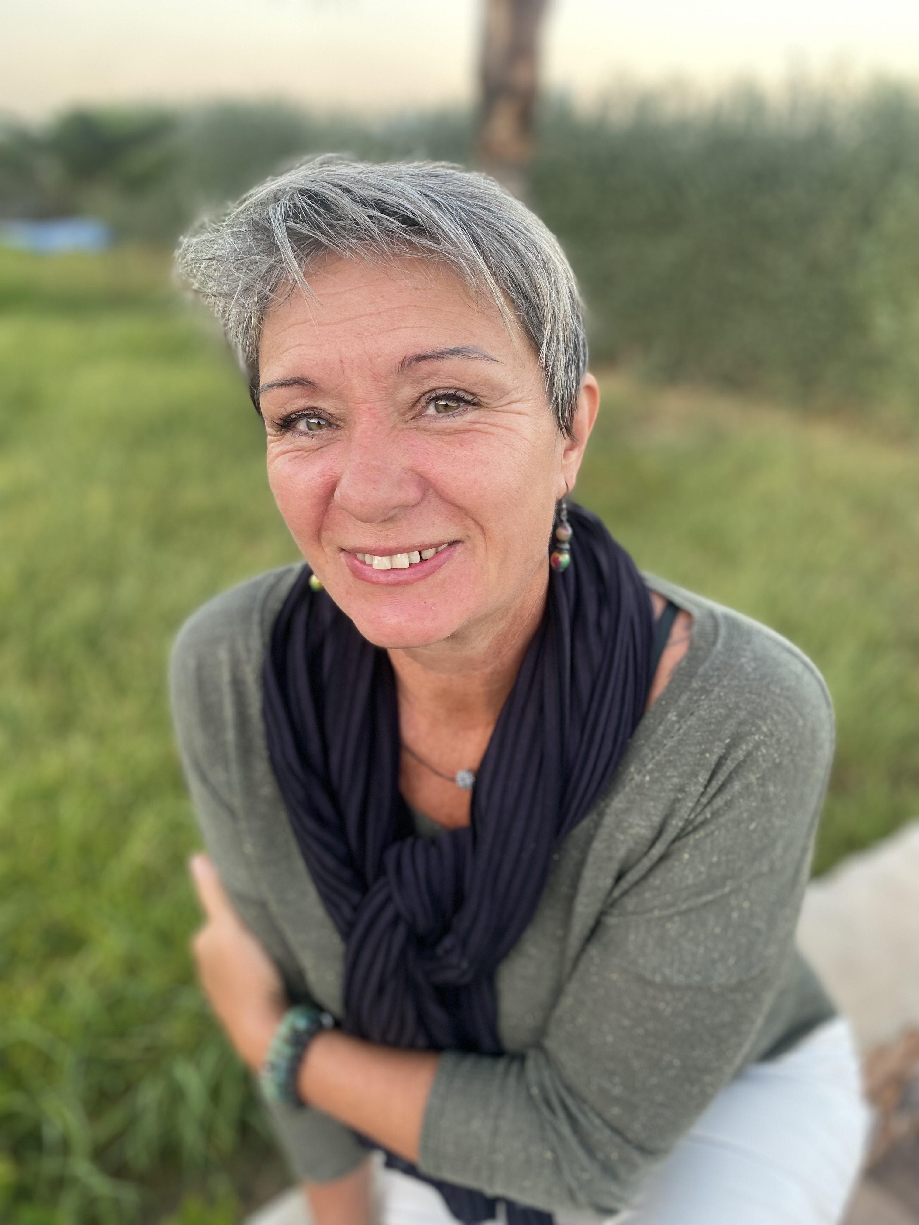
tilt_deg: -26.1
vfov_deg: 67.3
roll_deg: -0.8
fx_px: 920
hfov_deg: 53.1
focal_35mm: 26
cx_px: 460
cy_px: 612
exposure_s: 1/121
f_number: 1.8
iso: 80
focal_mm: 4.25
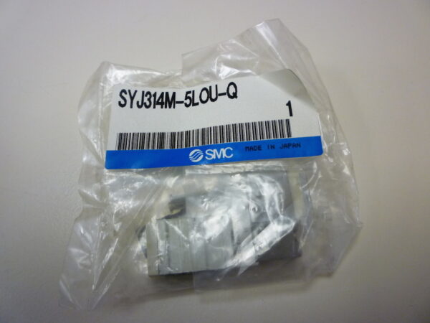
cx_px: 215
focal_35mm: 29
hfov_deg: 61.7
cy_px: 162
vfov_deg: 48.2
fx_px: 360
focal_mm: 5.2
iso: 250
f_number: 3.3
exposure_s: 1/30
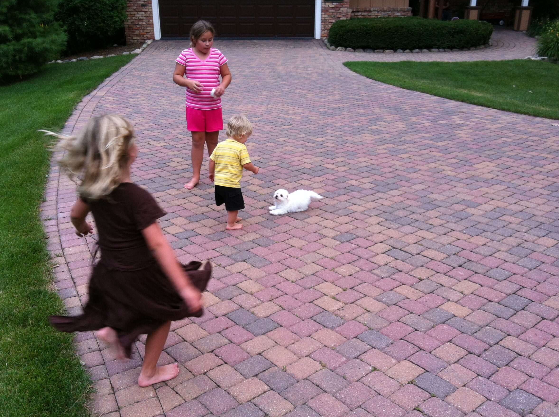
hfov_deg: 49.0
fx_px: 613
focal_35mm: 38
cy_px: 201
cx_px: 277
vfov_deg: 37.6
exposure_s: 1/120
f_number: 2.8
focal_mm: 3.85
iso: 80
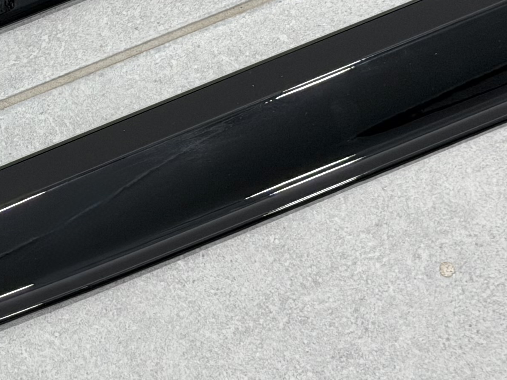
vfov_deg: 9.2
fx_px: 2372
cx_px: -132
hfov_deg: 11.9
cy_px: 157
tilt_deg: -72.4
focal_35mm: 162
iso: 64
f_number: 1.78
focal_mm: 6.76
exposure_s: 1/288
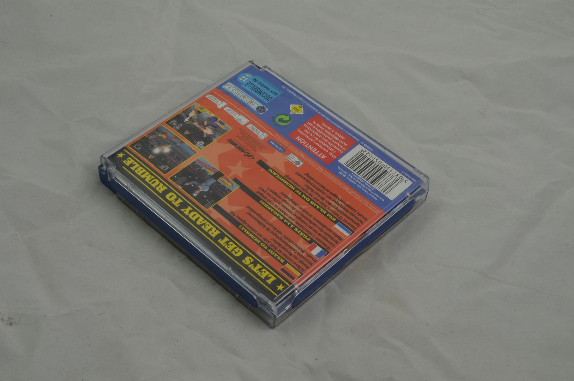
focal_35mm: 60
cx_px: 287
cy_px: 190
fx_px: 955
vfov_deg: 22.5
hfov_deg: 33.5
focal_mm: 40
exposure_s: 1/3
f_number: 20
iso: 100
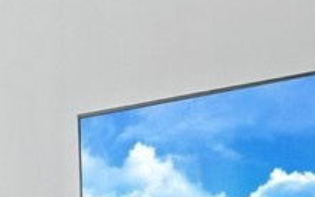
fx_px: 952
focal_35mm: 111
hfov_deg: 13.9
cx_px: -415
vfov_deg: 11.2
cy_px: 311
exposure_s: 1/25
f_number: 8
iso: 200
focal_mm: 14
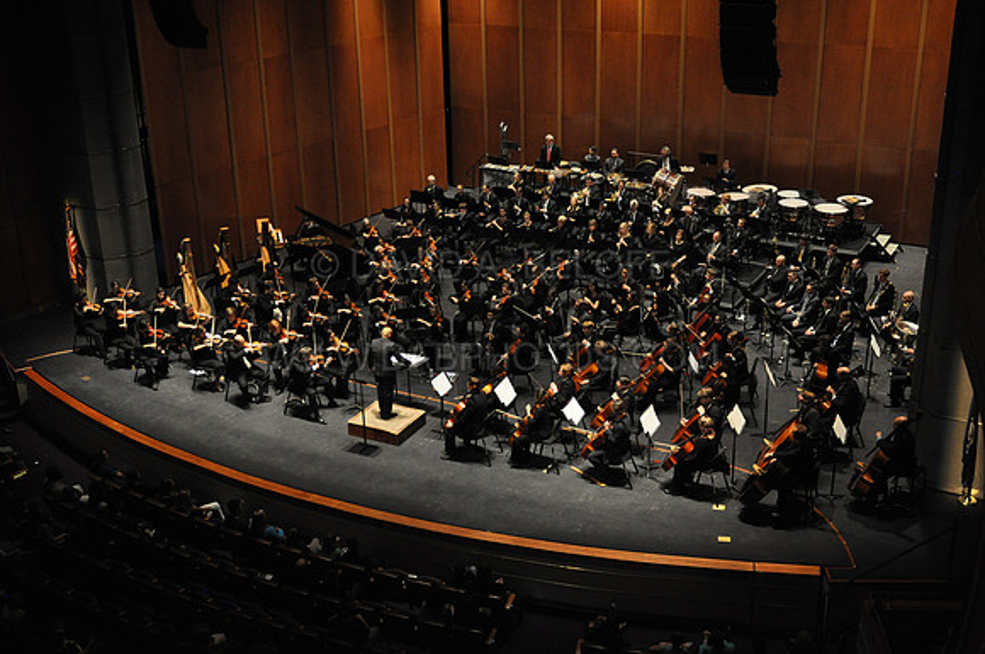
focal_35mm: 44
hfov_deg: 45.0
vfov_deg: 30.8
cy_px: 327
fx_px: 1189
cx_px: 492
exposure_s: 1/250
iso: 1600
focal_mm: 29
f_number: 2.8
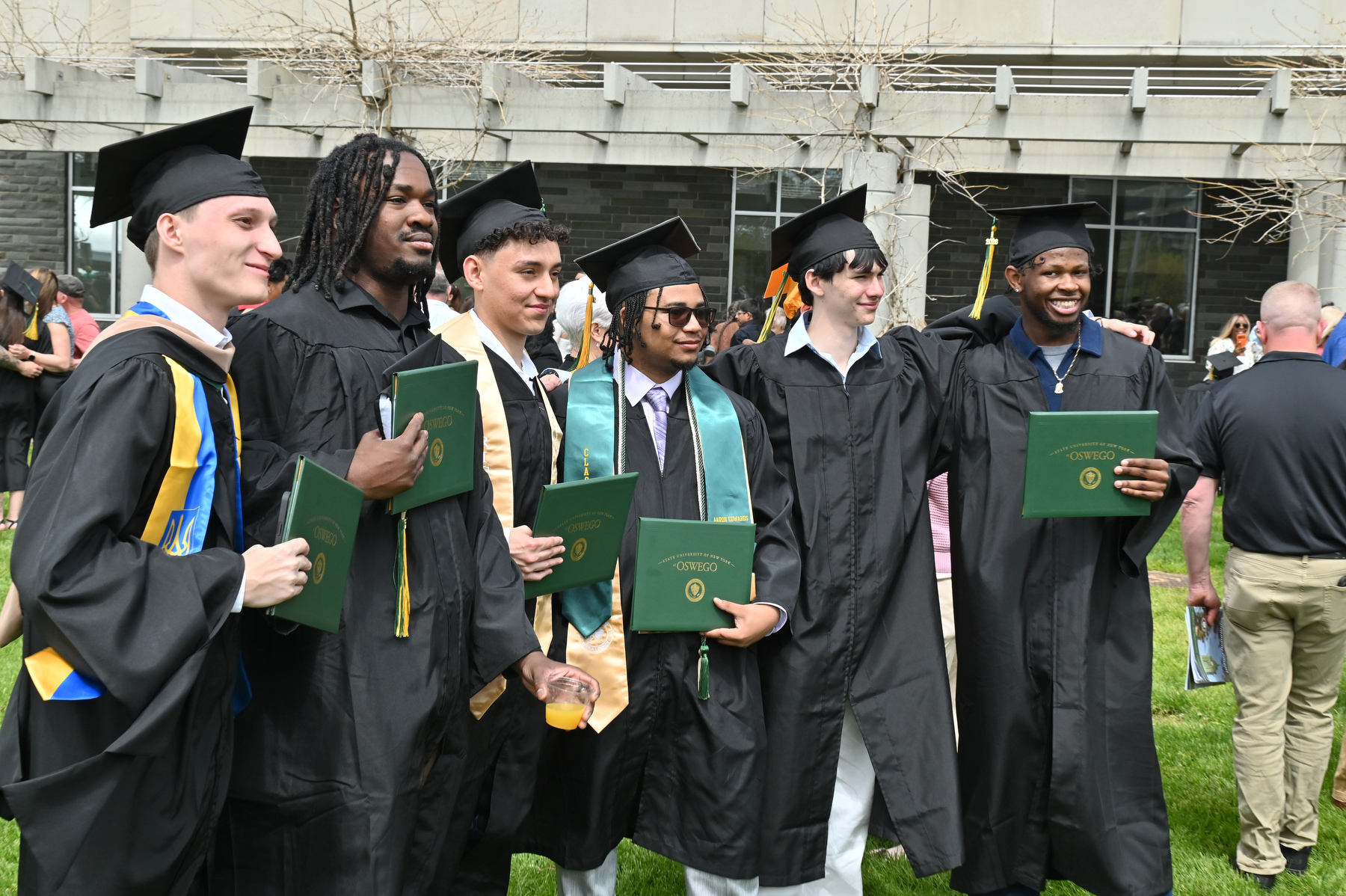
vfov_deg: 28.0
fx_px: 1794
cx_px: 673
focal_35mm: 48
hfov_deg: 41.1
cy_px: 448
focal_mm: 48
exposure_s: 1/500
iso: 400
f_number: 11
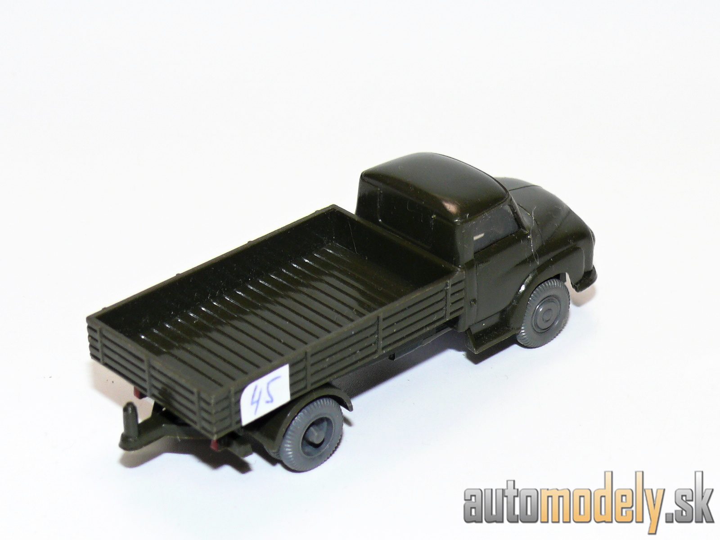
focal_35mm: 105
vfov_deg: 14.1
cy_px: 270
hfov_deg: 18.7
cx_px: 360
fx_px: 2184
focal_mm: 13.7
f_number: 4
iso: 100
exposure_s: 1/30
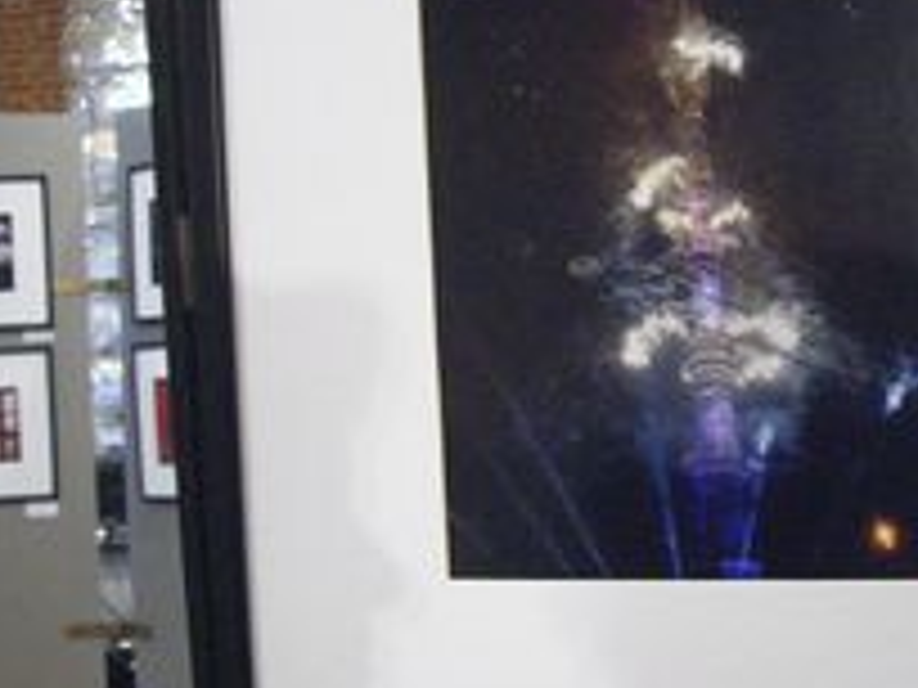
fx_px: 1591
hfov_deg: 32.2
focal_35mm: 60
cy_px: 382
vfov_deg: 24.4
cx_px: 486
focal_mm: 5.8
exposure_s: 1/30
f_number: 2.6
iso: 320
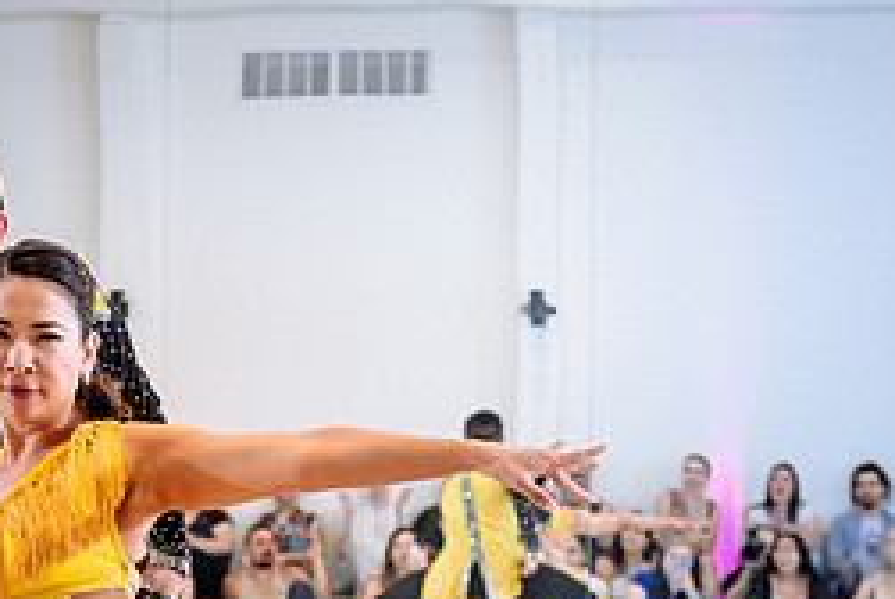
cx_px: 384
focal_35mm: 110
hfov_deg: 18.6
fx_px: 2738
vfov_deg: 12.4
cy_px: 543
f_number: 2.8
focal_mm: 46
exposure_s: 1/250
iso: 1600
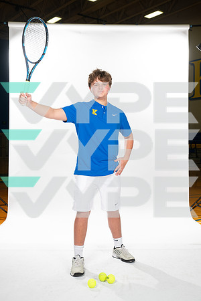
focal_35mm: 44
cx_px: 100
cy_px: 150
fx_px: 368
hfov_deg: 30.5
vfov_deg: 44.5
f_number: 7.1
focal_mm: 44
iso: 800
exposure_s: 1/320
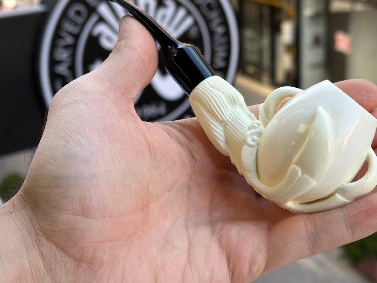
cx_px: 227
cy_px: 115
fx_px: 643
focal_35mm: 59
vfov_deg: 24.8
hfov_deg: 32.6
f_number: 1.78
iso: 64
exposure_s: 1/475
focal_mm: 6.86
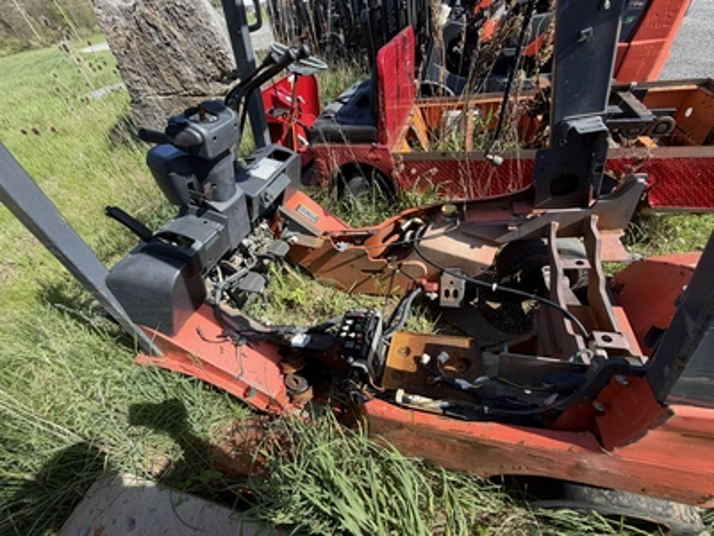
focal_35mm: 14
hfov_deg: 102.1
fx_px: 289
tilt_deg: -47.7
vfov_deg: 85.7
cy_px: 268
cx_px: 357
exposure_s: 1/545
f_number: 2.2
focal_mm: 2.22
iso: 40
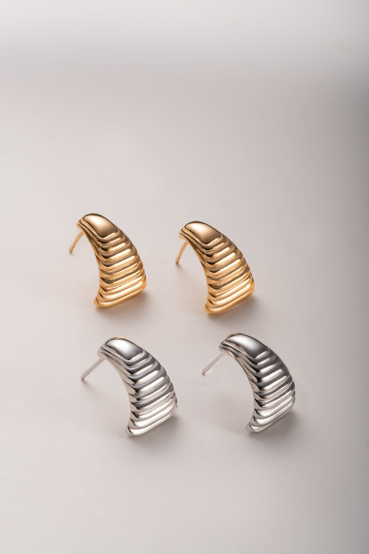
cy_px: 277
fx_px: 2306
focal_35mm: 150
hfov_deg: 9.1
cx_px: 184
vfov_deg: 13.7
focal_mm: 100
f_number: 16
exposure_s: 1/160
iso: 100
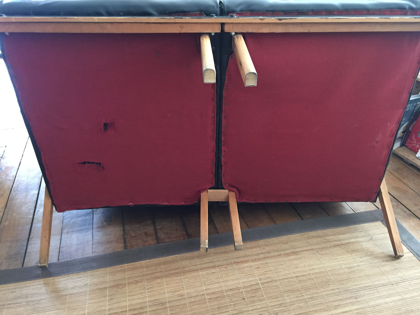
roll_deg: +0.6
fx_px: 352
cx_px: 210
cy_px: 158
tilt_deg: -30.9
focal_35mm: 29
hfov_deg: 61.7
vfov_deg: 48.2
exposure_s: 1/20
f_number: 2.2
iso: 250
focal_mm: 4.15
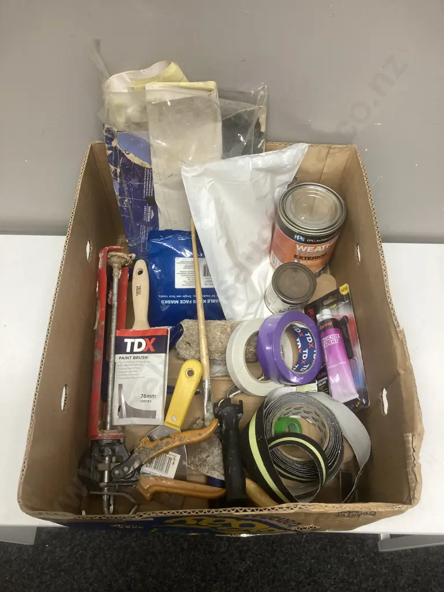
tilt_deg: -59.7
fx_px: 479
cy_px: 296
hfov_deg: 49.7
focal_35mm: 28
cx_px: 222
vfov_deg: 63.4
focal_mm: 3.99
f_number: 1.8
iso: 80
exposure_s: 1/50
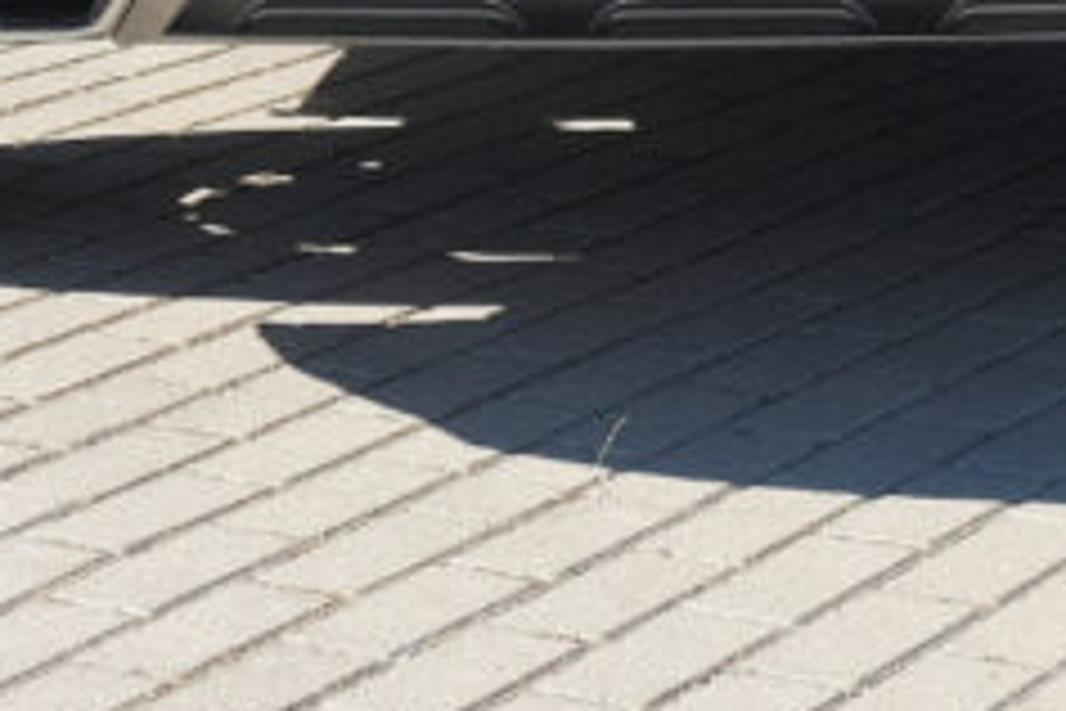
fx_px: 5241
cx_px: 805
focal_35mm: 177
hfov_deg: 11.6
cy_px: -682
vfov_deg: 7.5
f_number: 9
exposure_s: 1/100
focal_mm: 27.1
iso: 160
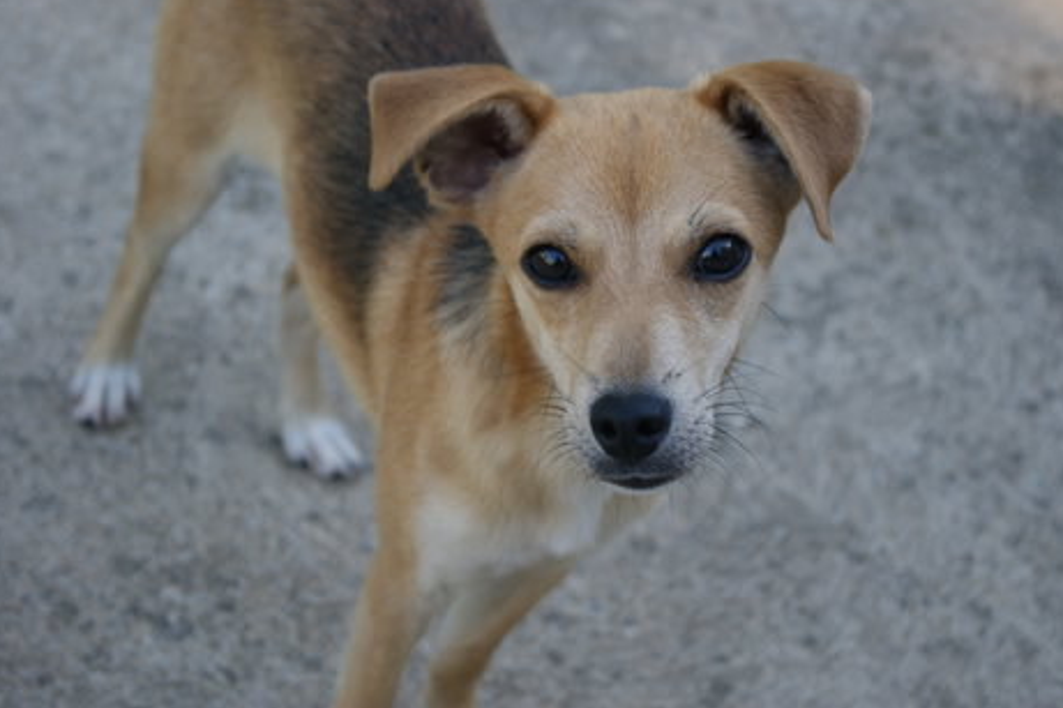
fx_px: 2643
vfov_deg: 15.3
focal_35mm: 90
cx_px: 563
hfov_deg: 22.7
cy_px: 336
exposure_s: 1/100
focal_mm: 55
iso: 125
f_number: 5.6
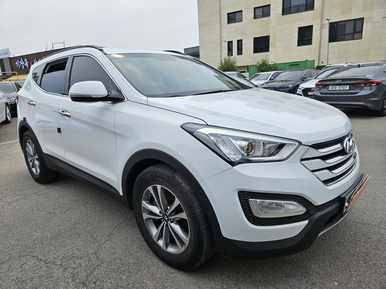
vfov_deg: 58.9
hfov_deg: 73.9
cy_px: 144
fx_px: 256
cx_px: 193
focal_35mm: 23
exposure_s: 1/1628
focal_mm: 5.4
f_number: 1.8
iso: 32
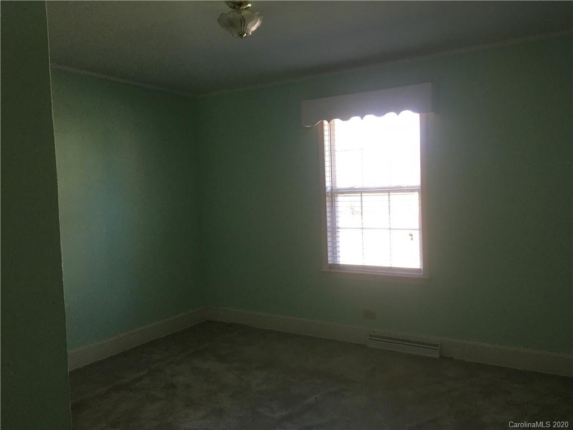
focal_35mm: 29
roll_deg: +1.6
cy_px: 215
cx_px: 286
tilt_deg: -2.8
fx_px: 480
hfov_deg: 61.7
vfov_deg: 48.2
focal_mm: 4.15
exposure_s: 1/30
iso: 40
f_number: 2.2
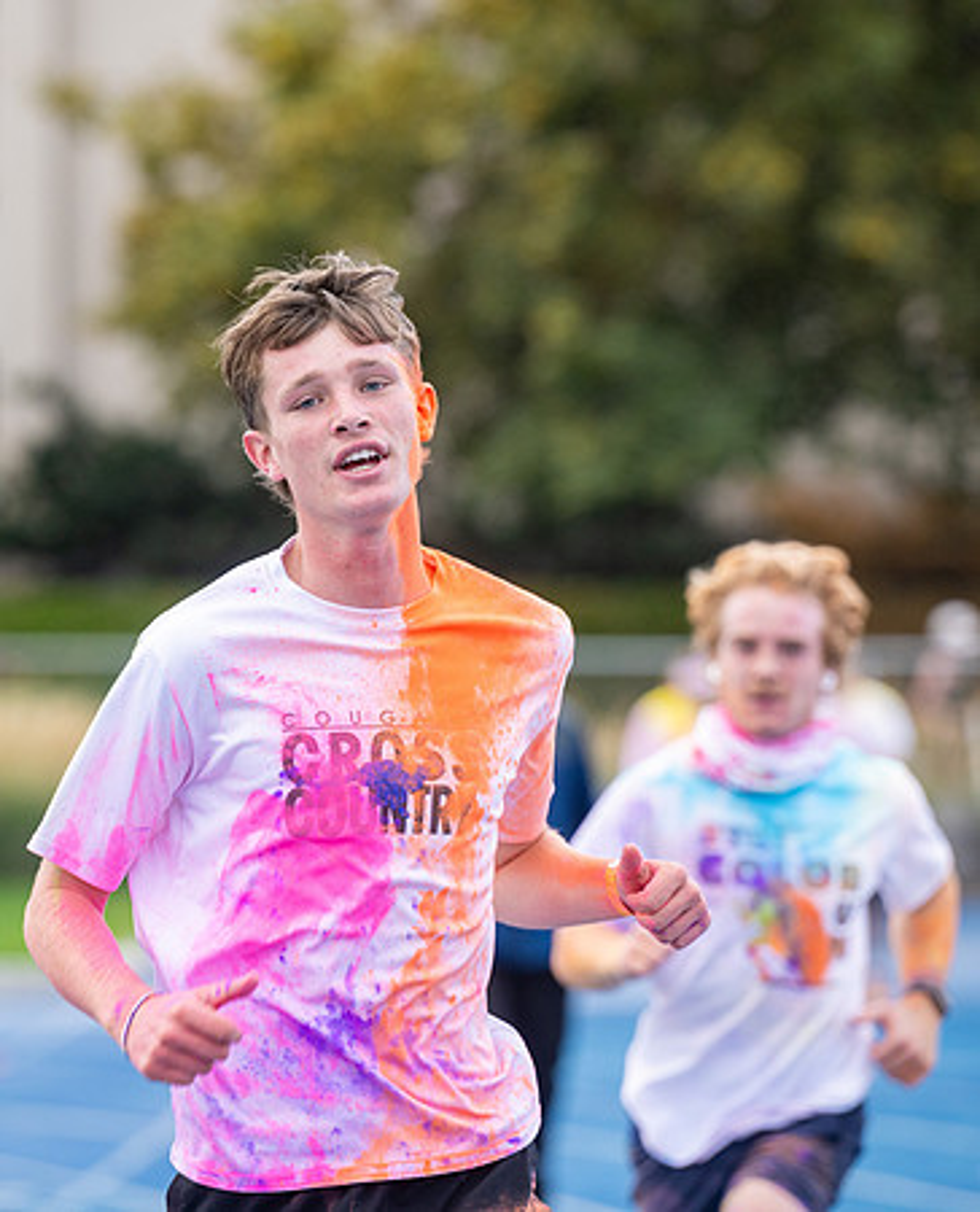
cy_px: 606
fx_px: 10102
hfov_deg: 5.6
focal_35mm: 280
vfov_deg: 6.9
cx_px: 439
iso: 500
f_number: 4
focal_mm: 200
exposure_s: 1/640
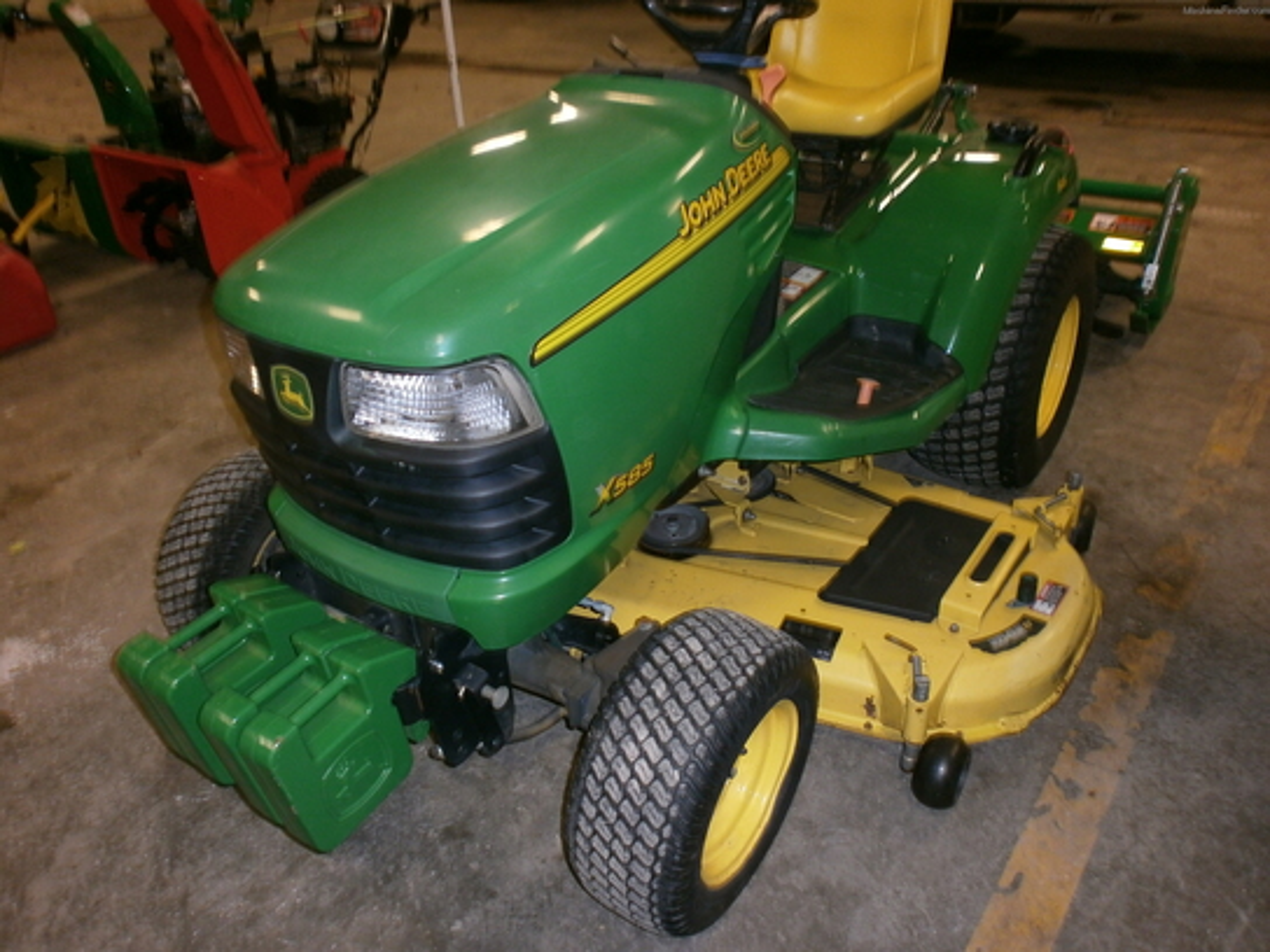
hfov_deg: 65.3
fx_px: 991
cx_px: 635
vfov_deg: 51.4
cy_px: 476
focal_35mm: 27
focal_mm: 4.8
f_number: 2.9
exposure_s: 1/30
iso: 125
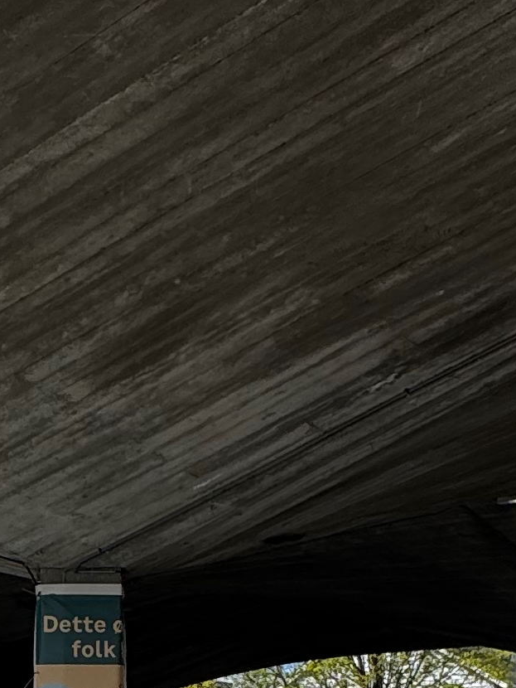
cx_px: 55
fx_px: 1351
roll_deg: +0.0
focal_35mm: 68
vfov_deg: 26.9
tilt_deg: +4.9
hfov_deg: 21.2
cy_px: 700
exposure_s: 1/2584
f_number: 2.2
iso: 50
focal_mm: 2.22
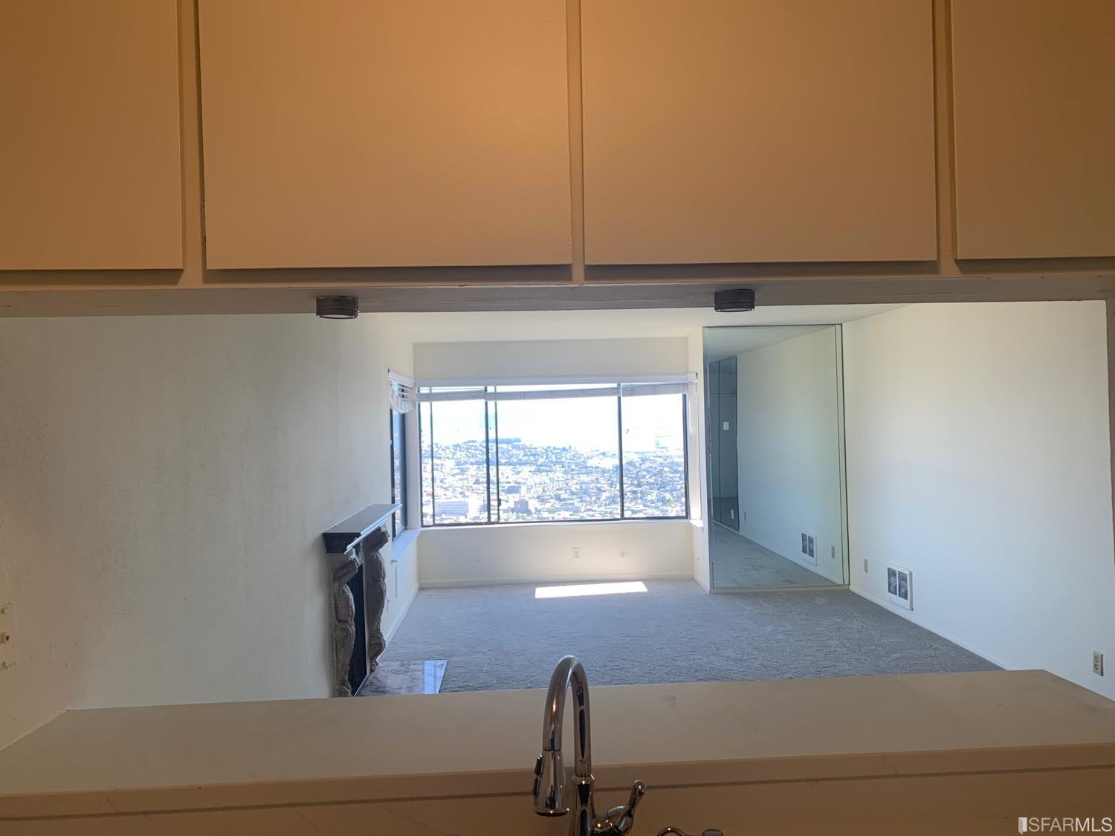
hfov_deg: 67.3
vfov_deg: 53.1
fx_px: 837
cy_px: 418
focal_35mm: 26
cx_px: 558
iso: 25
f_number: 1.8
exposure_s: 1/151
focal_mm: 4.25
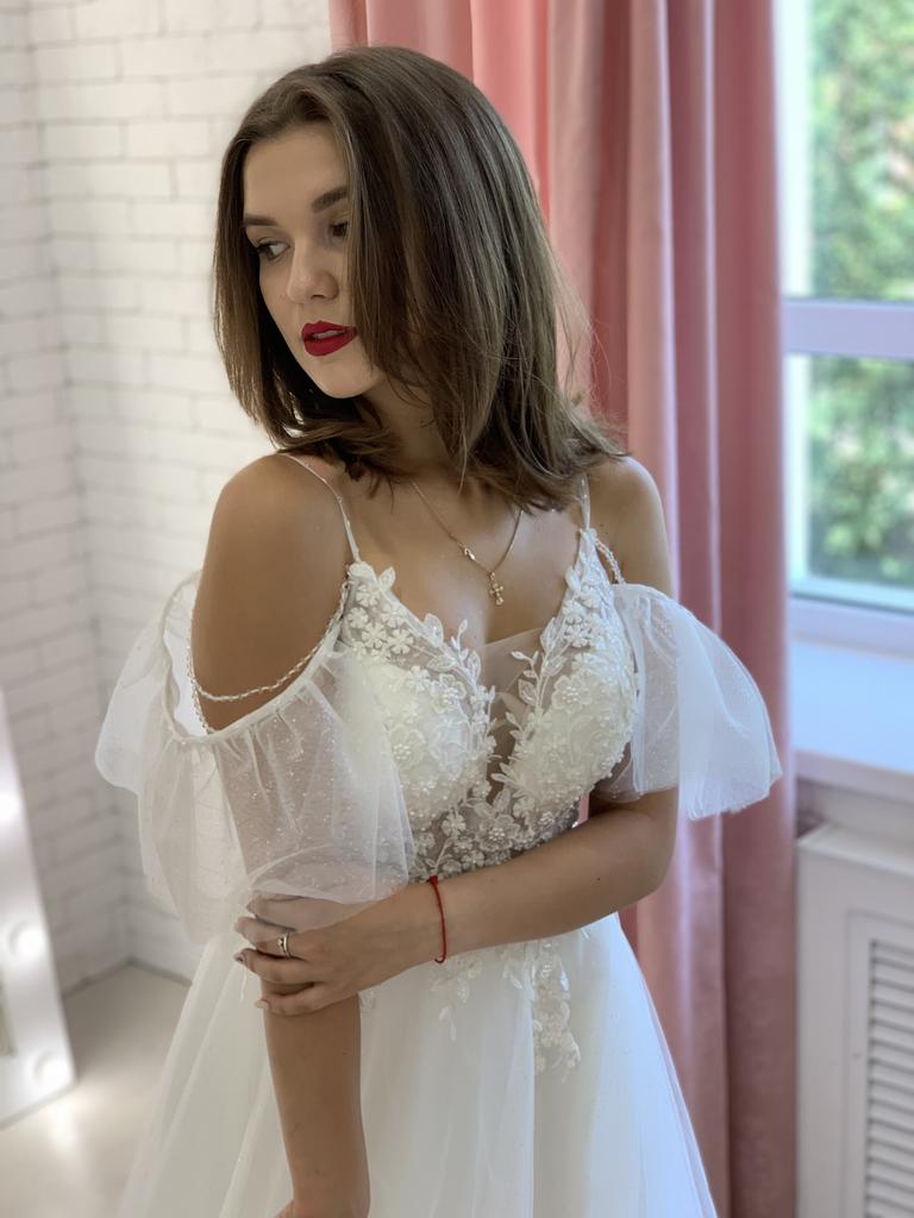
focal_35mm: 52
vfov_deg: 36.8
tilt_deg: -15.1
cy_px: 609
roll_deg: +2.0
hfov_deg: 28.0
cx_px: 457
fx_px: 1831
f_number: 2.4
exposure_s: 1/122
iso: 80
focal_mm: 6
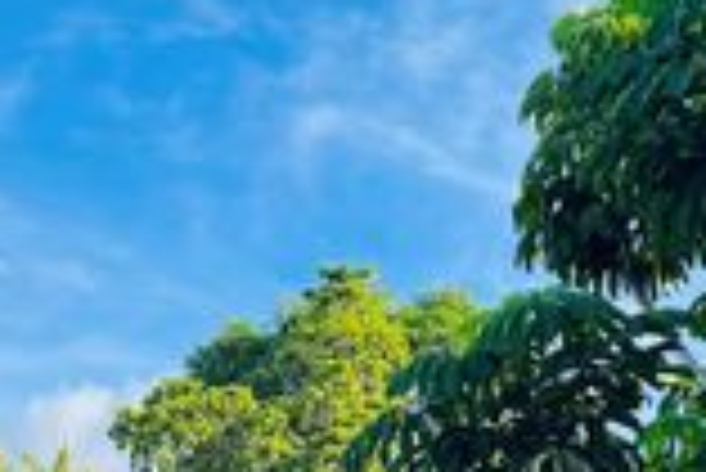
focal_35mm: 86
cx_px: 247
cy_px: 717
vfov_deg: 14.8
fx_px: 1688
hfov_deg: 23.5
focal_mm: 5.7
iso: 50
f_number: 1.5
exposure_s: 1/1779
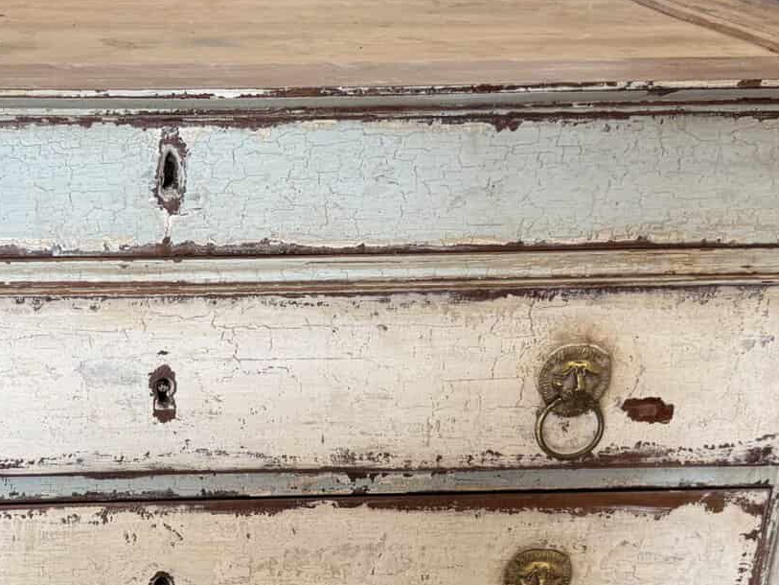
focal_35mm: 63
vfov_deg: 22.9
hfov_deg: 30.0
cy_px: 484
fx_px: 1418
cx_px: 159
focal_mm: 6.76
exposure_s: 1/100
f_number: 1.78
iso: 80
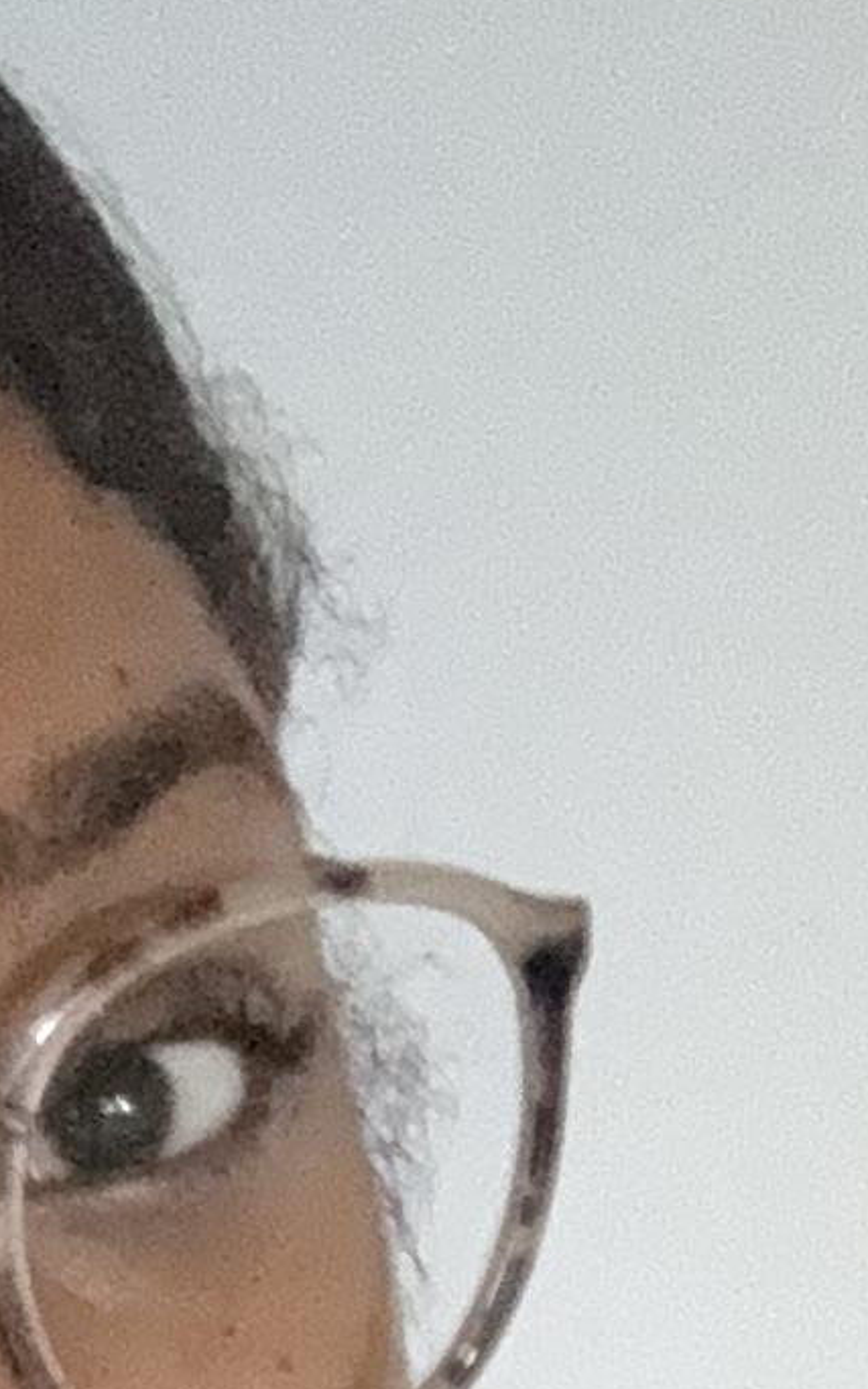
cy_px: 3549
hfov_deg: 9.1
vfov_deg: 11.5
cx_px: 289
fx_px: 5449
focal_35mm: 144
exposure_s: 1/30
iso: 320
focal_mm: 2.69
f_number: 1.9
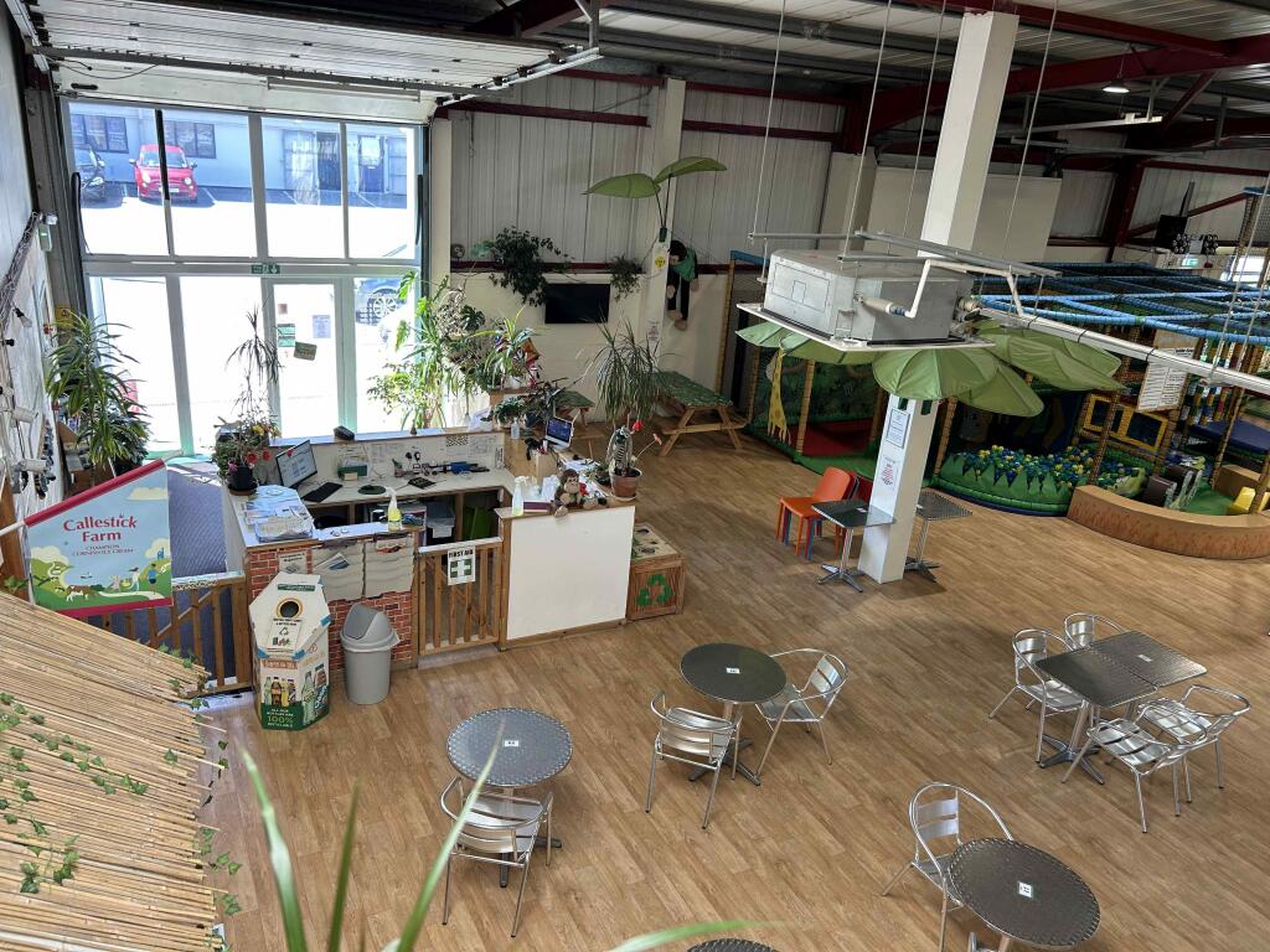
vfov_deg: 53.1
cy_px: 476
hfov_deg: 67.3
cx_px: 635
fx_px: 954
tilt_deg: -22.0
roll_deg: -4.8
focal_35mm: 26
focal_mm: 5.7
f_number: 1.5
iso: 40
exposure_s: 1/100
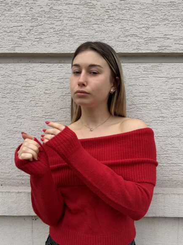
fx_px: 233
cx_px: 96
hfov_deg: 42.9
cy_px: 144
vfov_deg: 55.0
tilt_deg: -7.5
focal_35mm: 33
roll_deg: +0.4
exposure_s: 1/938
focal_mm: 6.76
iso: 80
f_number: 1.78
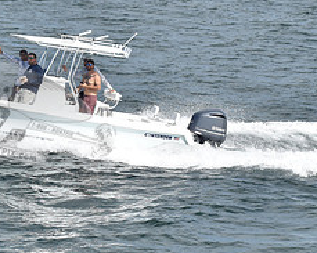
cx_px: 26
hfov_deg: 7.7
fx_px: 2344
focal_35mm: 250
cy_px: 109
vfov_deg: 6.2
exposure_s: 1/1000
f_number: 11
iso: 400
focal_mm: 70
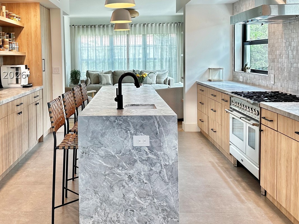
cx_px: 112
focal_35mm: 36
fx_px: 311
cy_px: 75
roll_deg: +0.8
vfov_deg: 39.2
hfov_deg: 50.8
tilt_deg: -4.5
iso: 125
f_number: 1.78
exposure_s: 1/120
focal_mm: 6.86
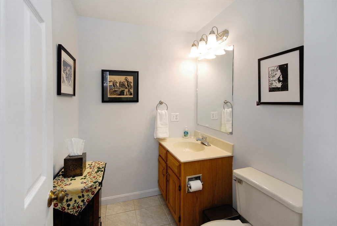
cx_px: 168
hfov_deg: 100.3
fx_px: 141
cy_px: 113
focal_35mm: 15
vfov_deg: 77.5
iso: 400
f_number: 5.6
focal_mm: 10
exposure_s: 1/60
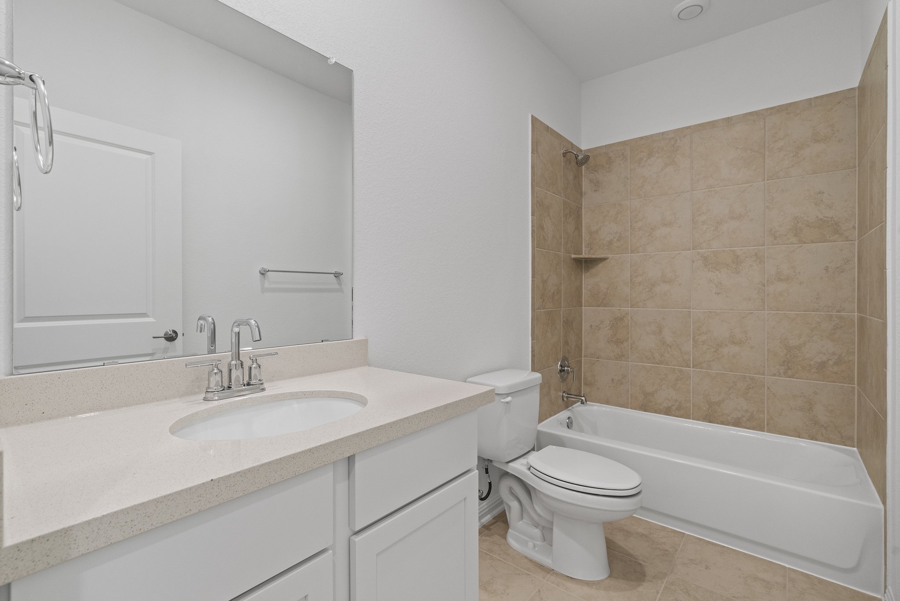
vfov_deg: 73.8
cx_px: 450
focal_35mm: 16
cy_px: 300
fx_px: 400
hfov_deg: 96.7
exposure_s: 1/30
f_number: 8
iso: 2000
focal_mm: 16
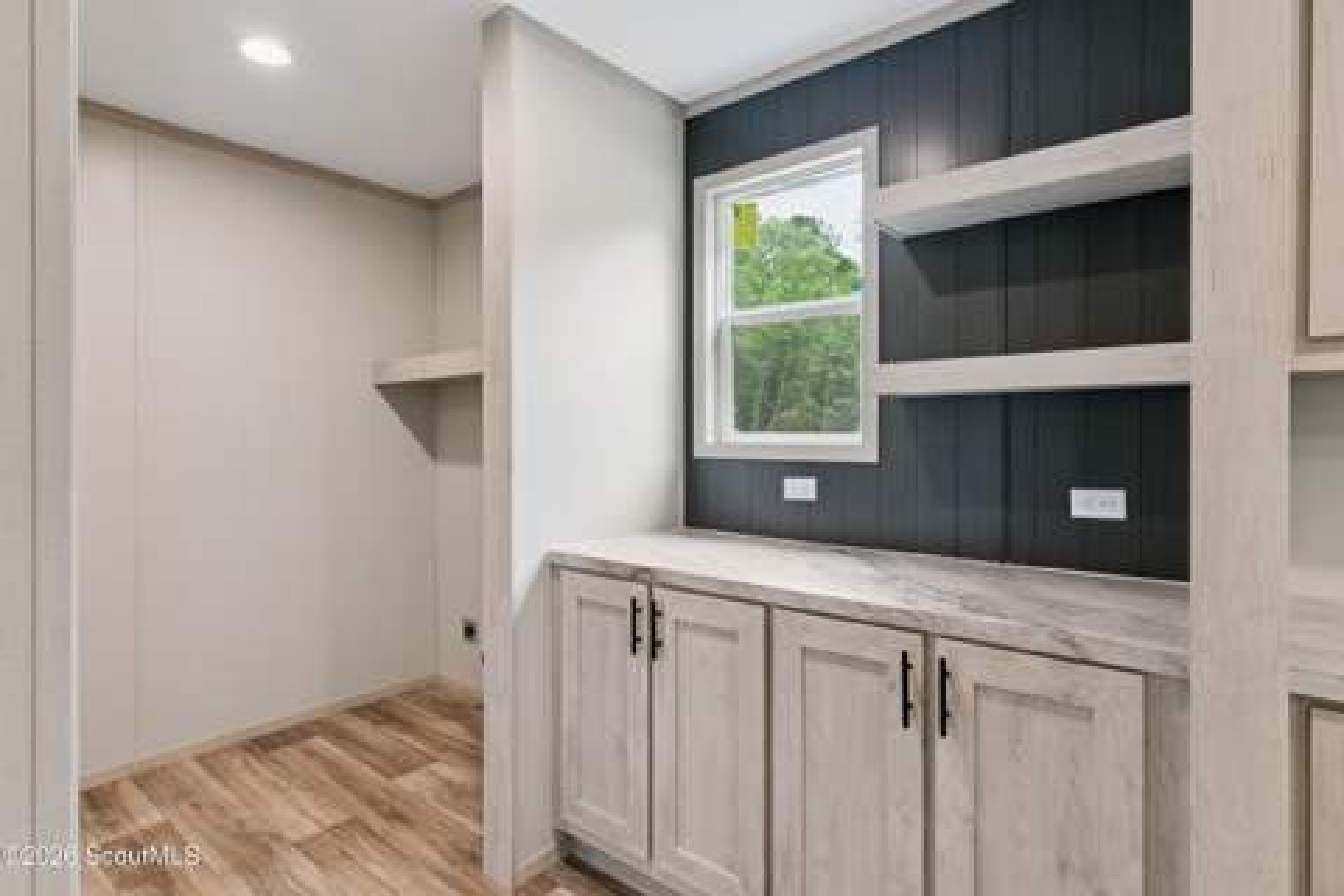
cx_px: 672
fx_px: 709
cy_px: 448
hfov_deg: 86.9
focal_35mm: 19
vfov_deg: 64.6
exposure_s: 1/15
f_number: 8
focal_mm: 19
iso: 250
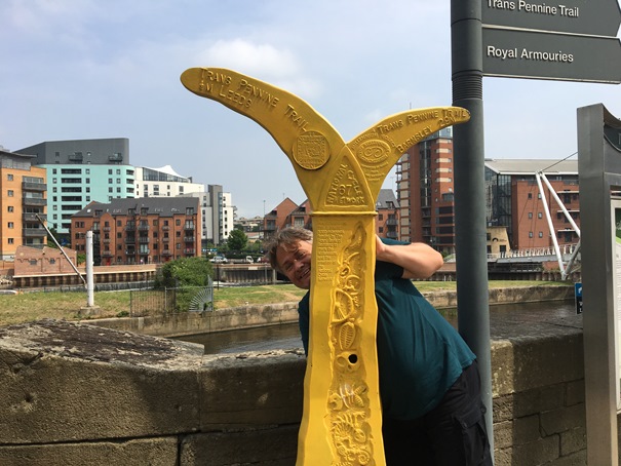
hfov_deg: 61.6
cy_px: 233
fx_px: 520
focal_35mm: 29
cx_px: 310
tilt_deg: +1.0
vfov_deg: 48.2
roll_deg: +0.3
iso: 25
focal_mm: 4.15
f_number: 2.2
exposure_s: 1/2024
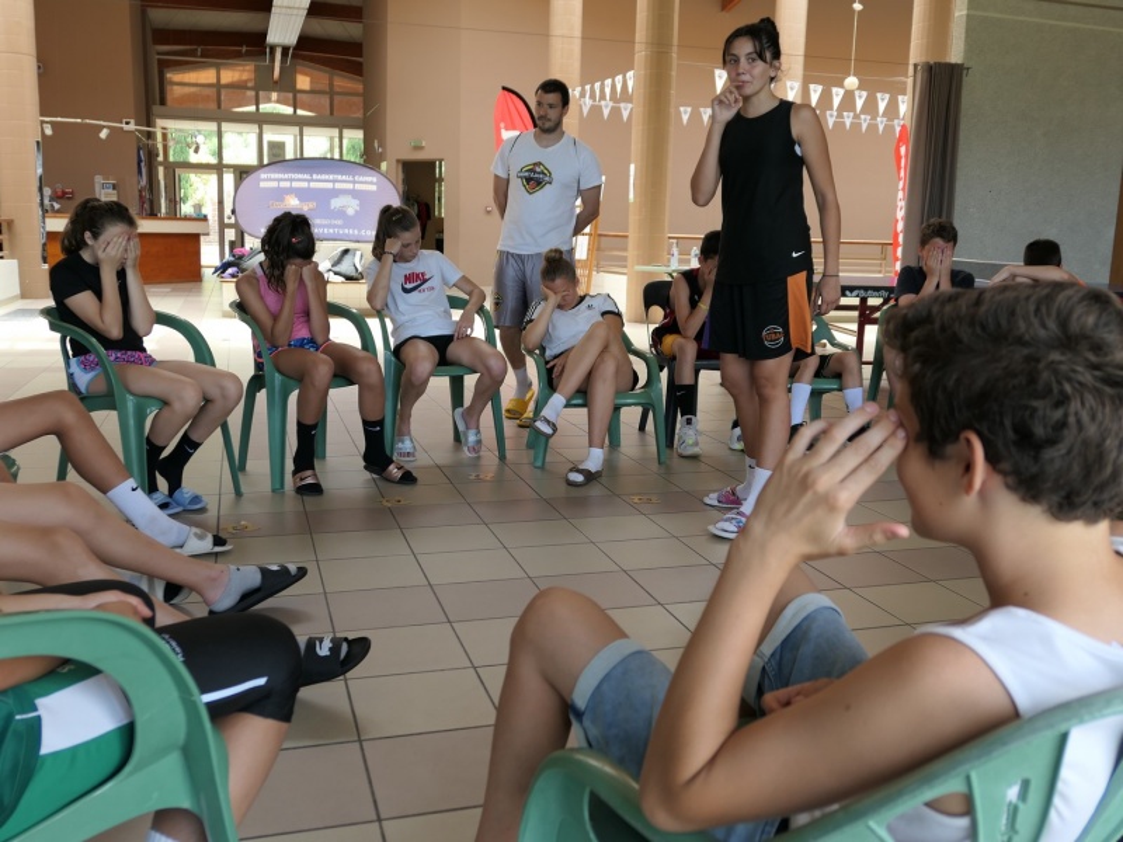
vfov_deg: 44.2
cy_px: 421
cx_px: 562
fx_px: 1038
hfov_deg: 56.8
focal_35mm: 32
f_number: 2.5
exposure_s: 1/100
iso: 125
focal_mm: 10.7
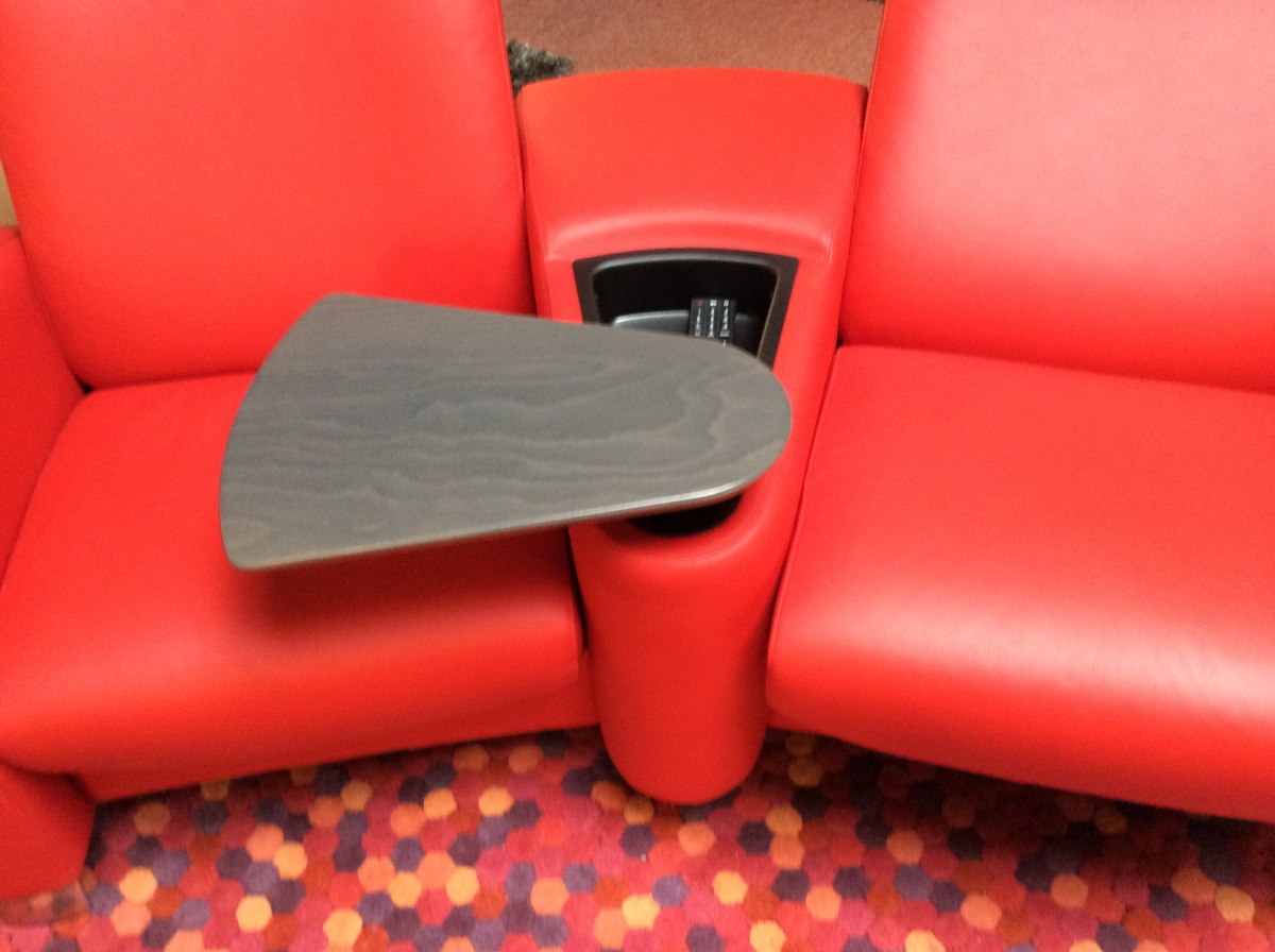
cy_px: 476
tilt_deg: -49.3
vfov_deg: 44.0
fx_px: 1177
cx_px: 638
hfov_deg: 56.9
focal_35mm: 32
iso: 160
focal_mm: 3.3
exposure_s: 1/24
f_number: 2.4
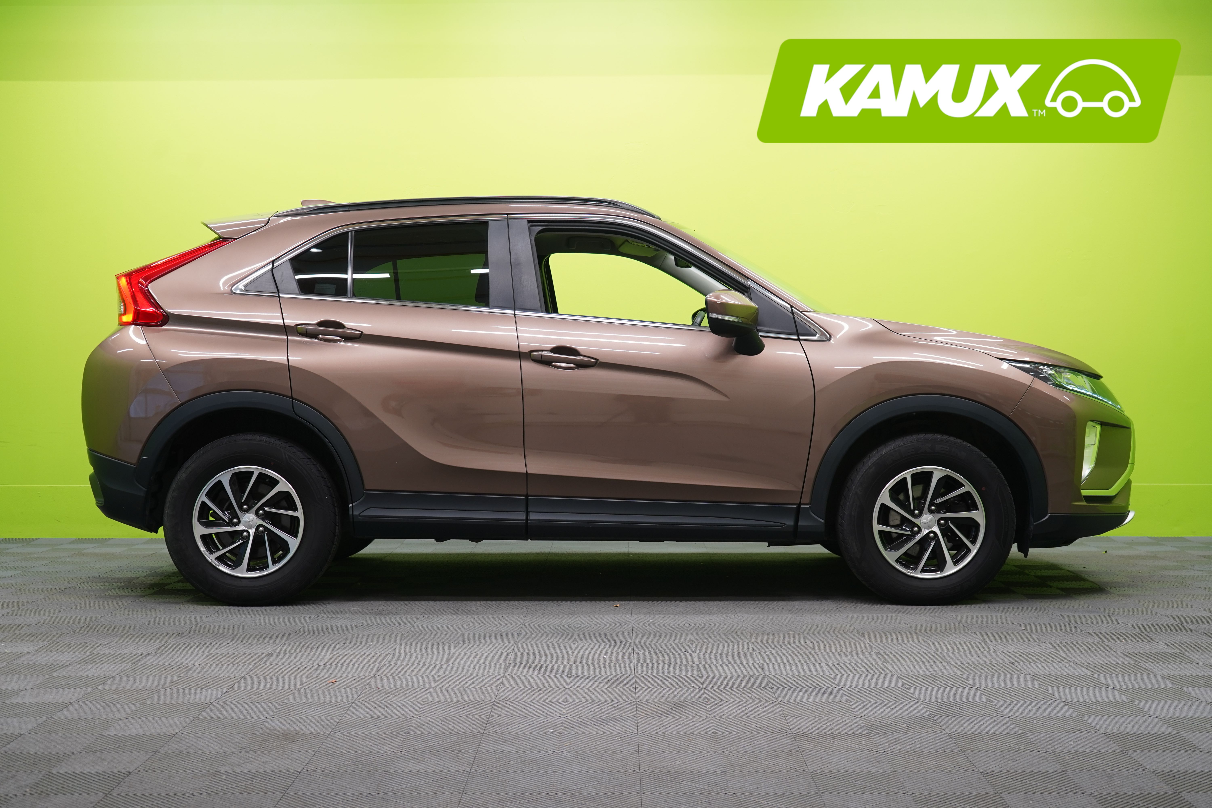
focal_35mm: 48
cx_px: 606
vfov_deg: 28.1
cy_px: 404
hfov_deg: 41.1
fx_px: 1616
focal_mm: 48
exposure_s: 1/25
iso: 400
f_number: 5
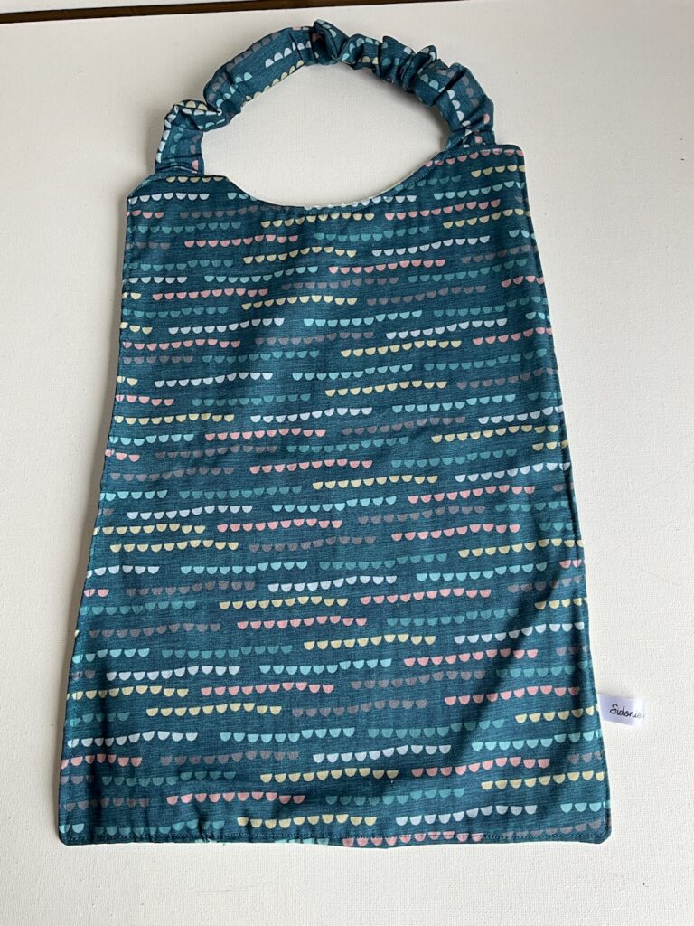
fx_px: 775
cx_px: 347
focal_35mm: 29
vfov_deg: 61.7
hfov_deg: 48.2
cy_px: 463
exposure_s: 1/206
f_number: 1.8
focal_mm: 3
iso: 20
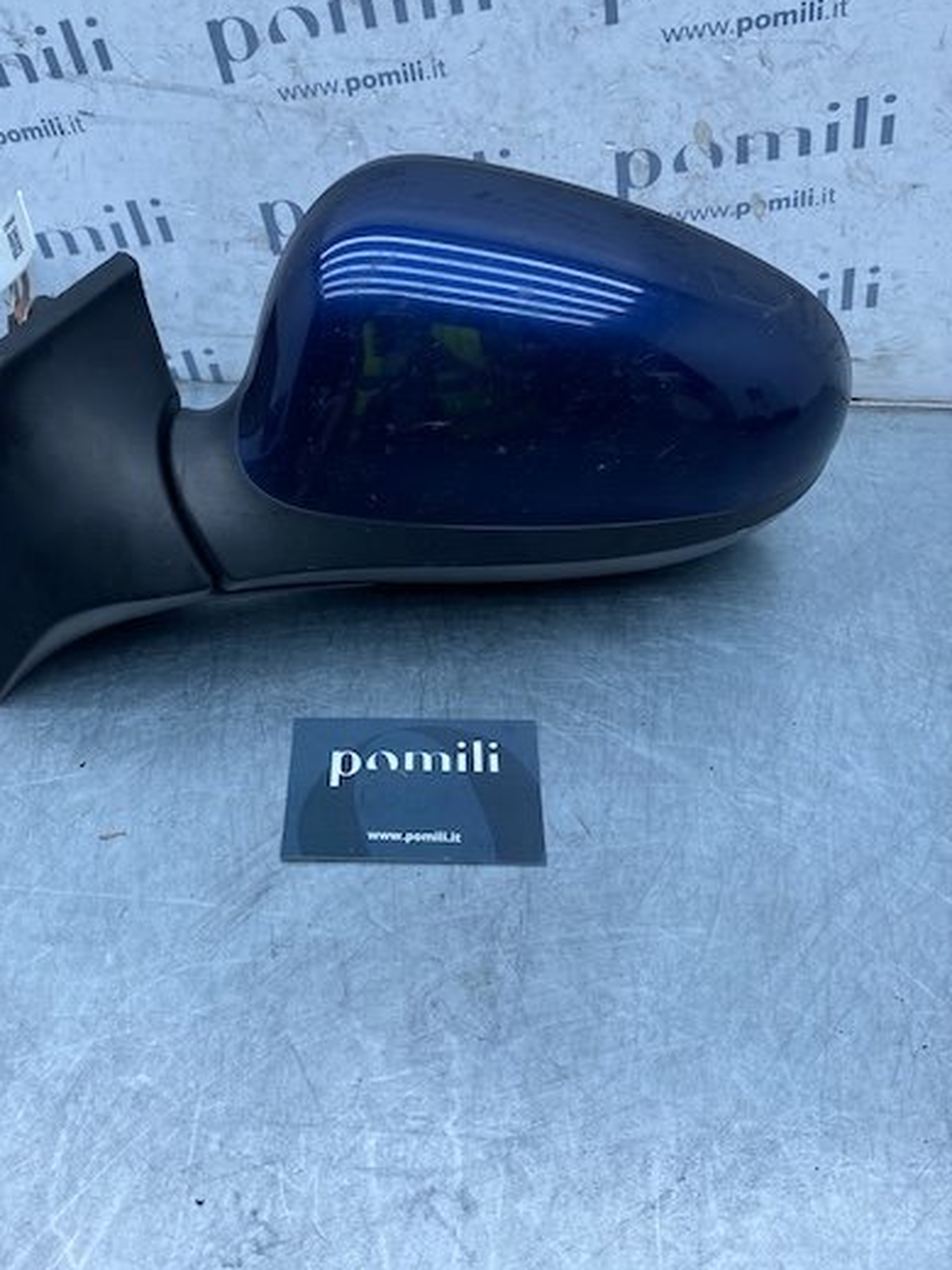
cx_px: 405
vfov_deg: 56.5
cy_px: 532
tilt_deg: -44.3
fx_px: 1173
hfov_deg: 44.0
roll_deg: +1.6
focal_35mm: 32
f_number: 1.8
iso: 32
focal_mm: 4.25
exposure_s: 1/852
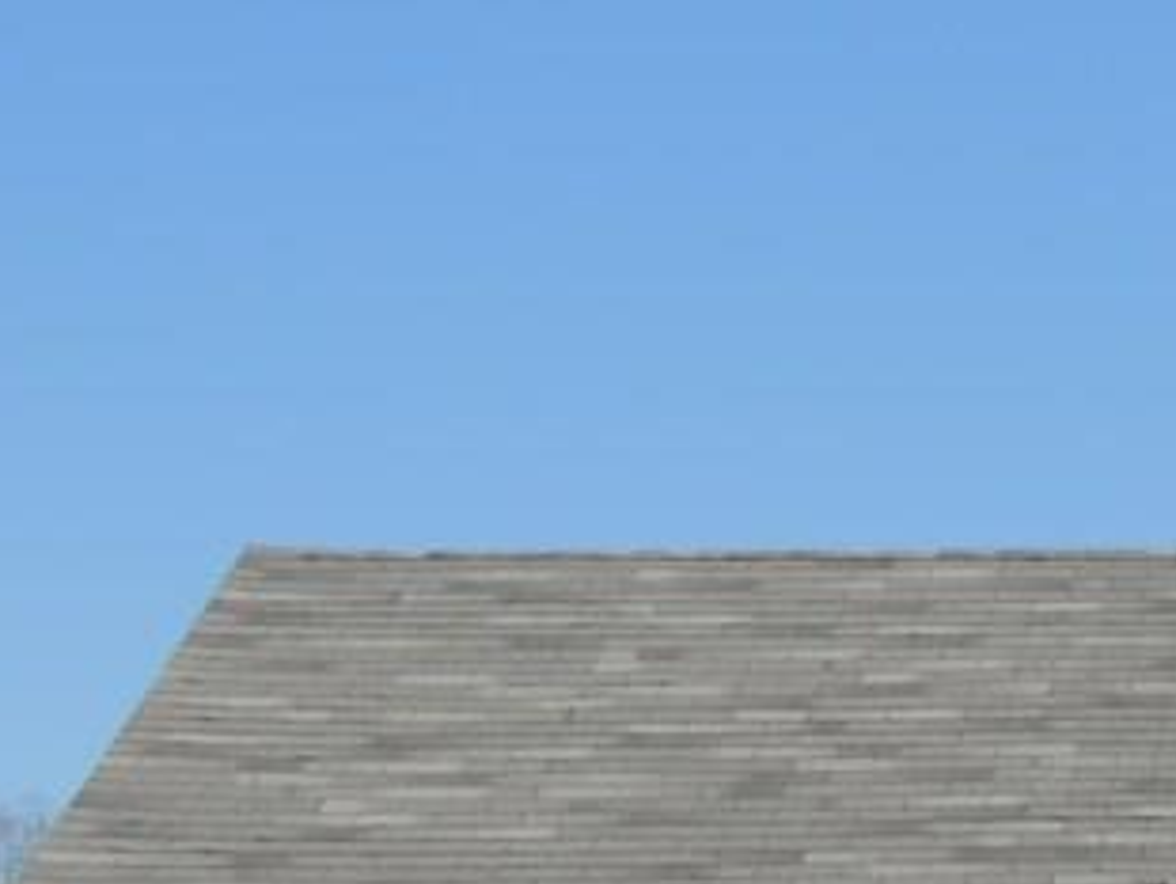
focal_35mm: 142
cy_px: 782
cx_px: 1722
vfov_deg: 10.4
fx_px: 4828
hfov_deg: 13.2
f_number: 3.4
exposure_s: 1/1000
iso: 100
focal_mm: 7.6
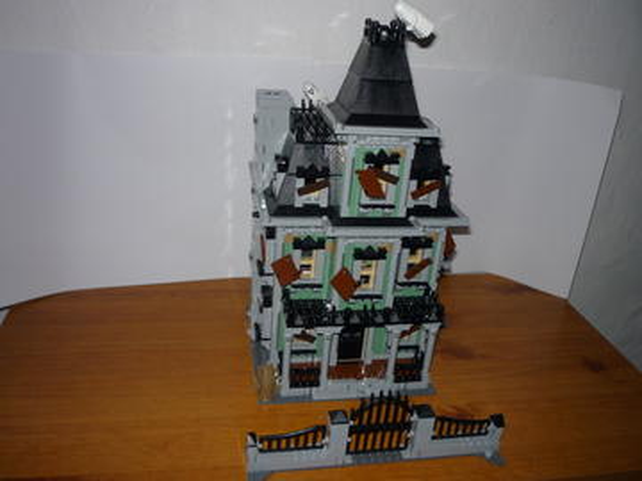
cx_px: 321
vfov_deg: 44.2
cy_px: 240
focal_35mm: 32
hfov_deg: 56.8
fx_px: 593
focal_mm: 5.2
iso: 100
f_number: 3.3
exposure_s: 1/30
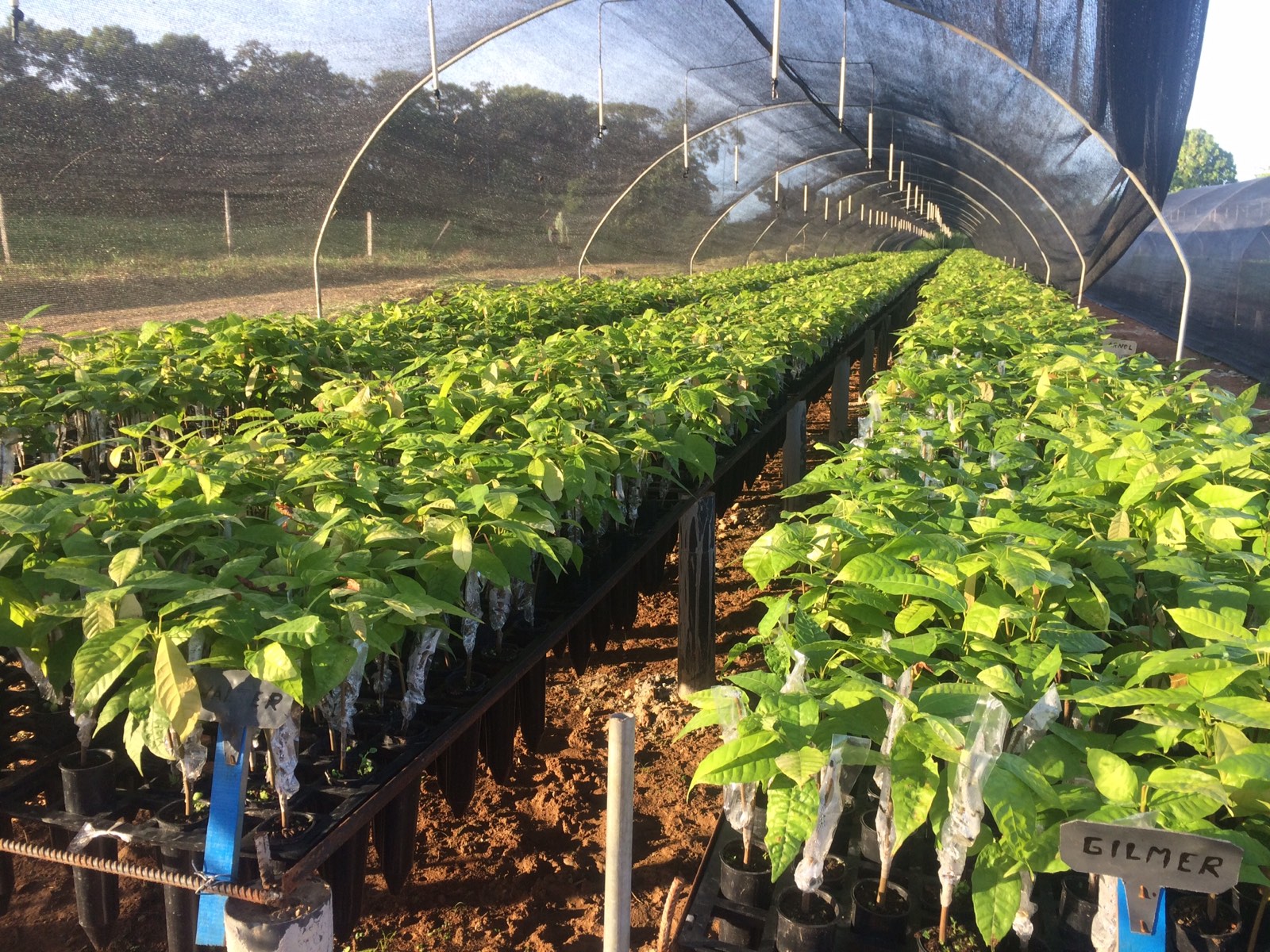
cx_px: 635
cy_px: 476
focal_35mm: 29
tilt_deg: -11.4
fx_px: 1064
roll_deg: +1.9
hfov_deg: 61.7
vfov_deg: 48.2
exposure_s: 1/218
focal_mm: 4.15
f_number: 2.2
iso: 32
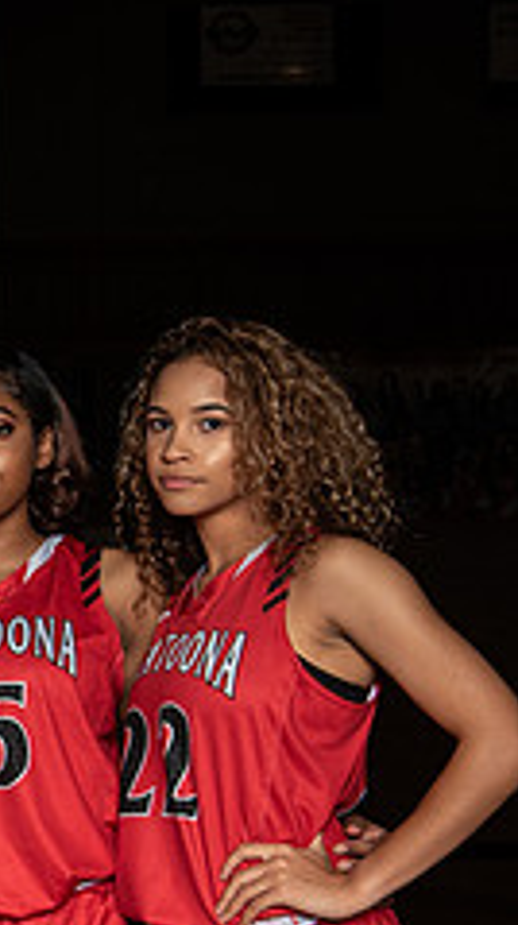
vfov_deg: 19.9
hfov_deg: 10.2
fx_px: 2619
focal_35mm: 107
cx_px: -599
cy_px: 652
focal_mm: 42
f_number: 14
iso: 320
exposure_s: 1/200
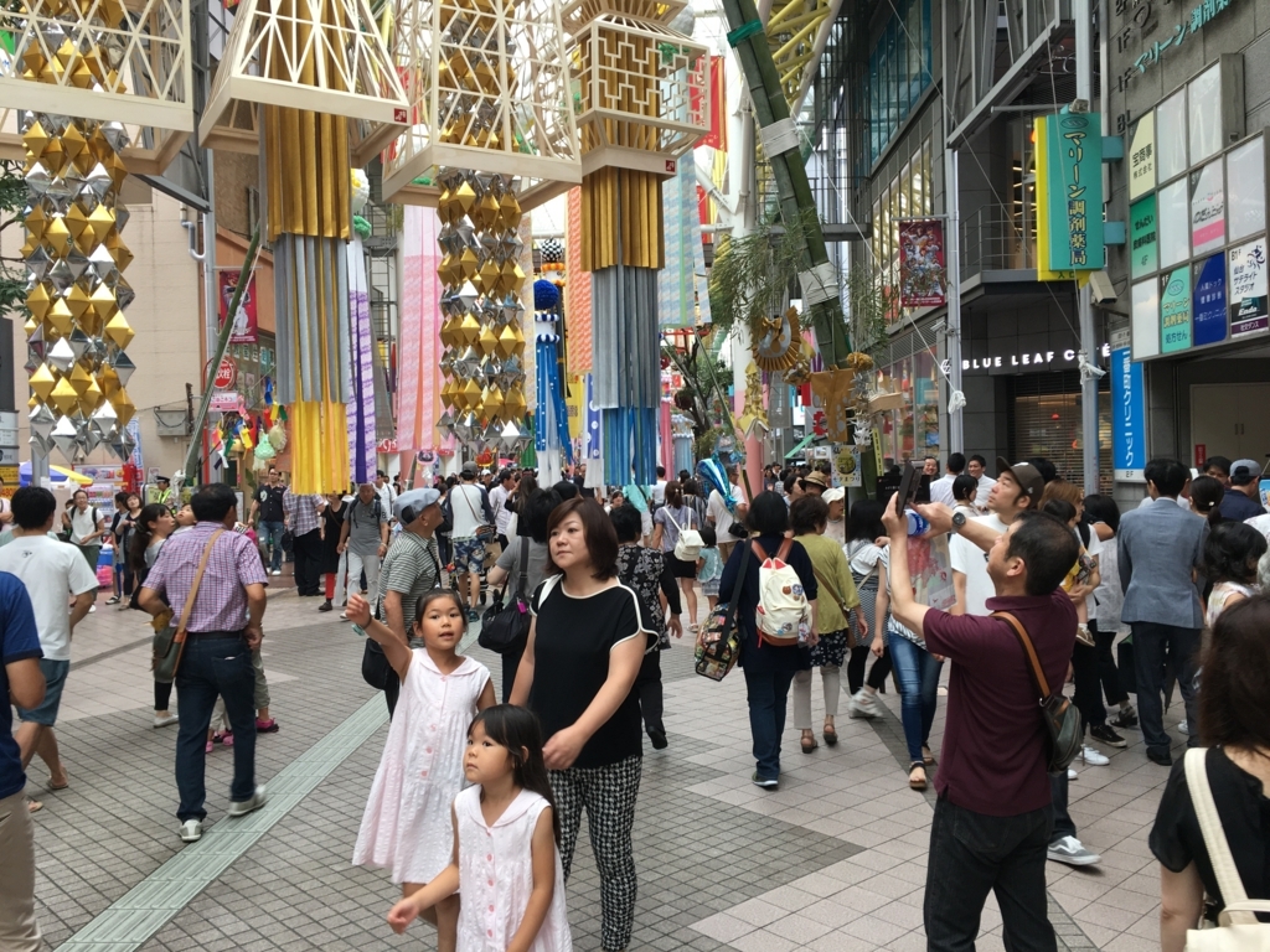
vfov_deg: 48.2
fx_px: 1064
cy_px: 476
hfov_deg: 61.7
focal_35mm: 29
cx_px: 635
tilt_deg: +1.2
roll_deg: +0.9
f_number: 2.2
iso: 32
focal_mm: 4.15
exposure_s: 1/60
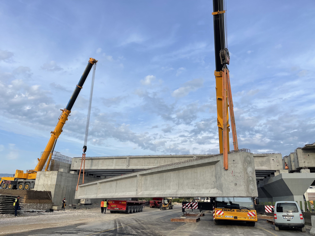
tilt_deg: +17.6
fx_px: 227
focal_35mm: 25
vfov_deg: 54.9
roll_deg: -2.5
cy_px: 118
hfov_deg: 69.4
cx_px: 158
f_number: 1.6
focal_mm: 5.1
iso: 32
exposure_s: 1/2165
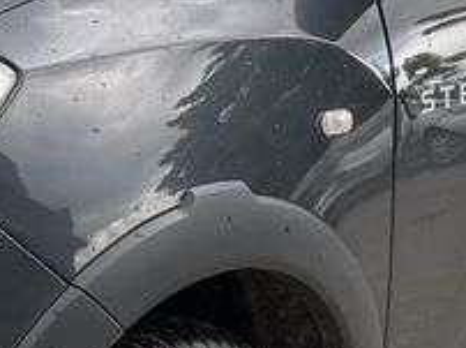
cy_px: 244
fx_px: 1546
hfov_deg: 16.9
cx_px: 67
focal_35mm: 115
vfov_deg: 12.8
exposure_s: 1/280
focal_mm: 3
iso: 25
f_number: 1.8
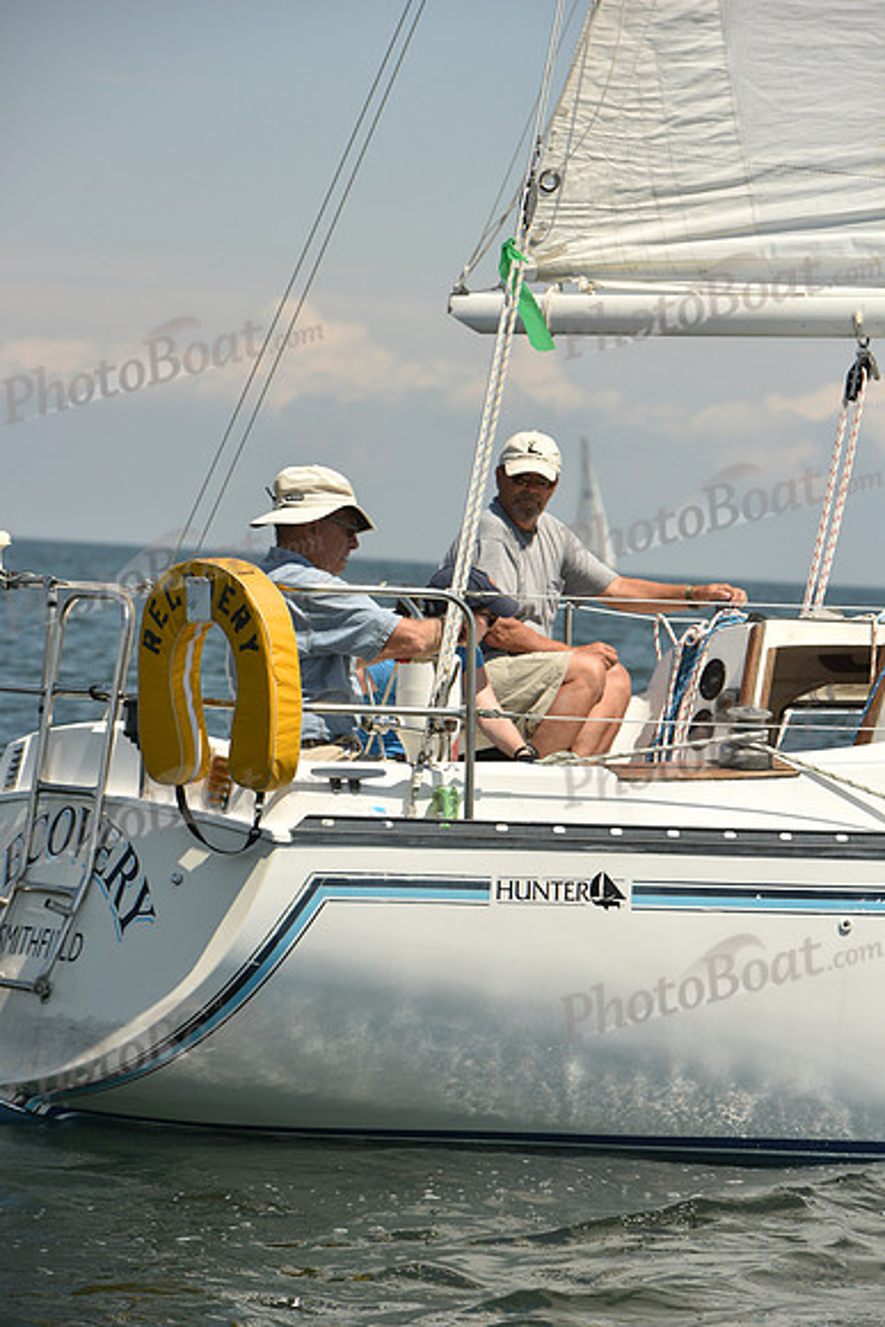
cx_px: 442
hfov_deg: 7.9
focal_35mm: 175
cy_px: 664
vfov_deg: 11.7
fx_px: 6449
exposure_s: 1/1600
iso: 320
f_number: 9
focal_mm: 175
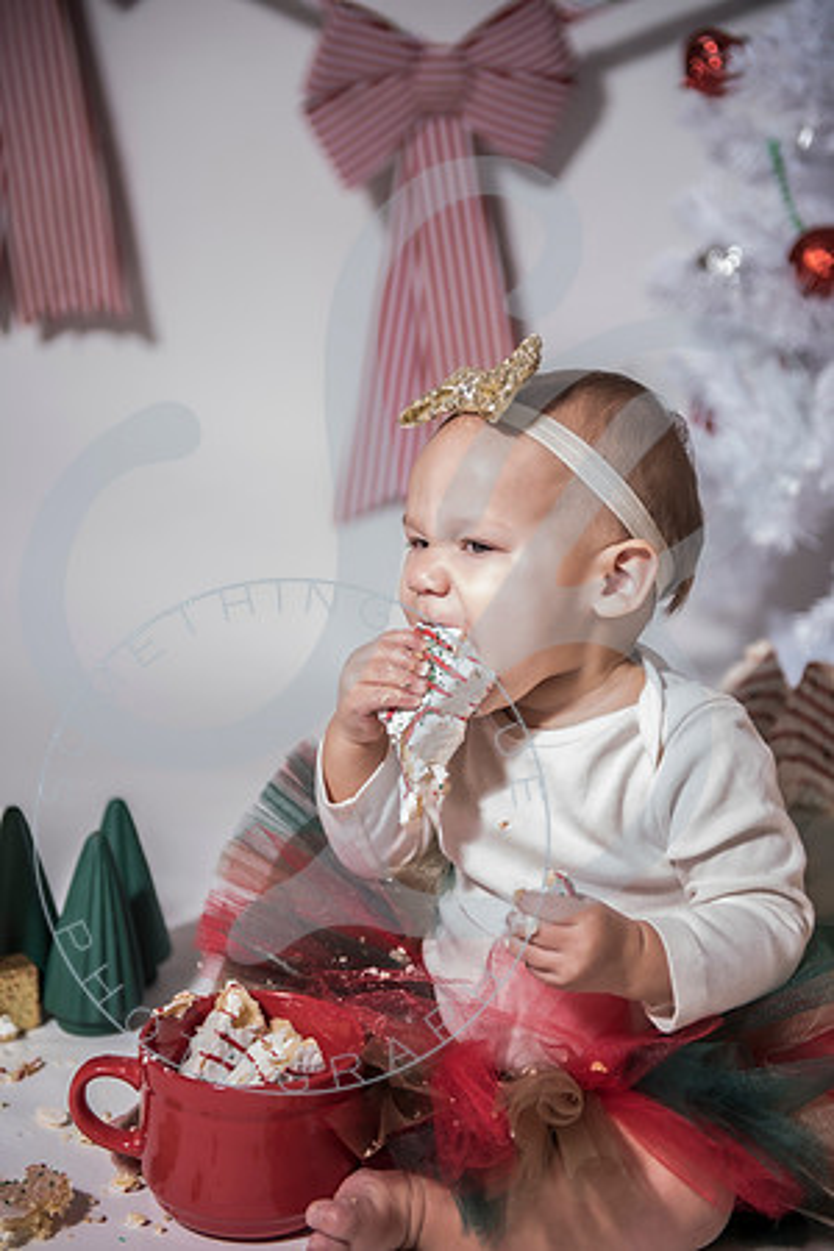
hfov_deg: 21.9
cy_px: 626
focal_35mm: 62
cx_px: 417
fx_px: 2154
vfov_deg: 32.4
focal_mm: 62
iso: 100
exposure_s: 1/125
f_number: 2.8
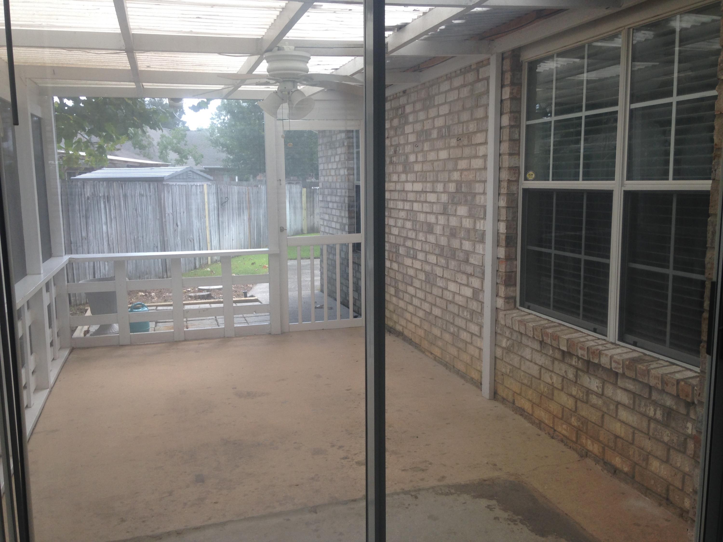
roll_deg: -0.1
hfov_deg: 55.4
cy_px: 271
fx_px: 689
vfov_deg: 42.9
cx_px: 362
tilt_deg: -9.6
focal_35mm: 33
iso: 50
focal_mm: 4.12
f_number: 2.4
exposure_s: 1/144
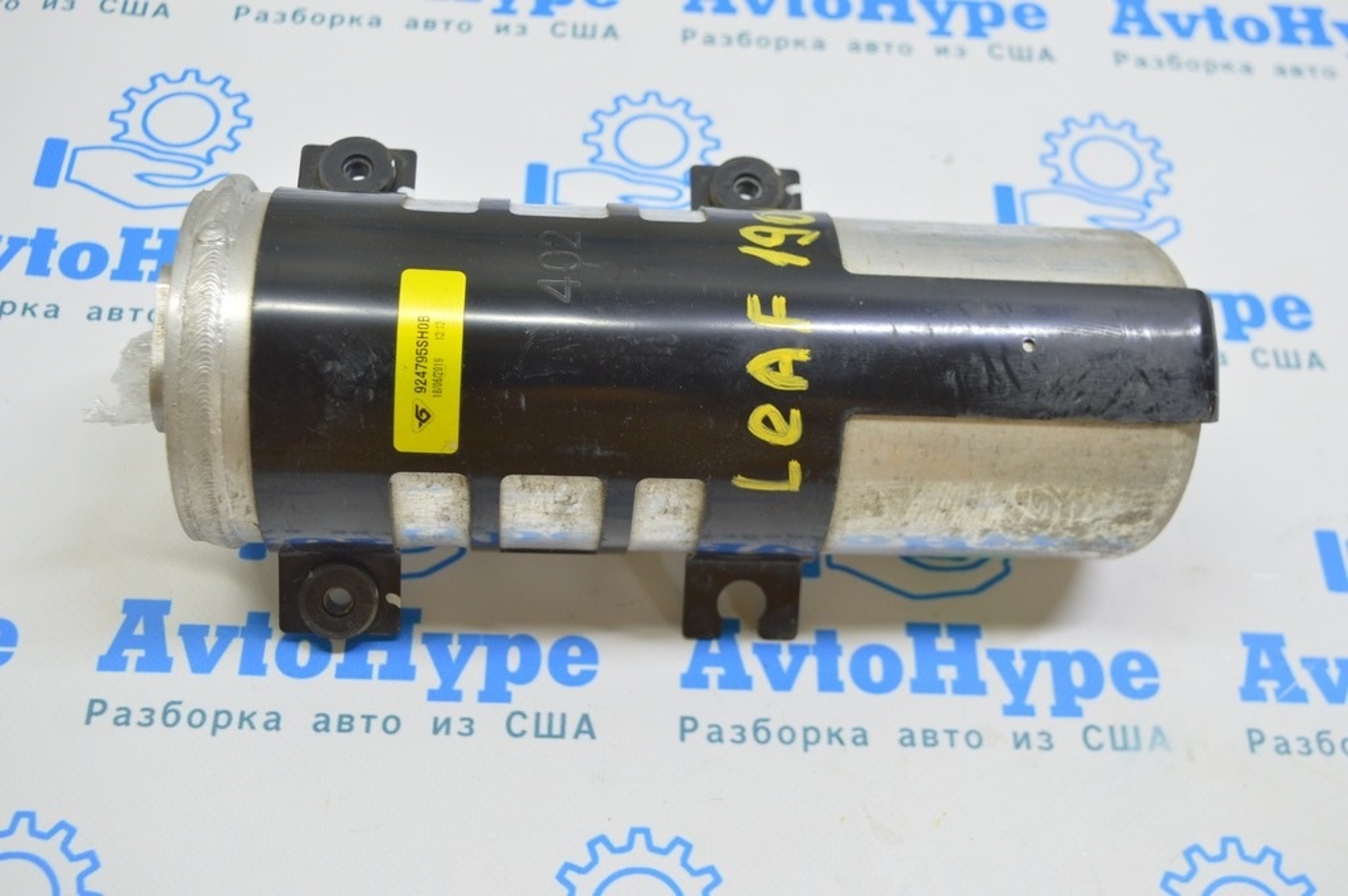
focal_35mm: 45
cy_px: 448
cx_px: 674
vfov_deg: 29.8
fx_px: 1684
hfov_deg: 43.6
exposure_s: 1/20
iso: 400
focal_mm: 30
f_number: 5.6
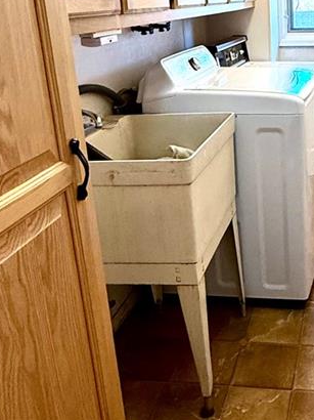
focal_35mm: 41
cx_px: 306
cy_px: 129
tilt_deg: -14.0
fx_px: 496
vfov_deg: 44.9
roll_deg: +0.6
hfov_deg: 32.6
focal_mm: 2.22
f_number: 2.2
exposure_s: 1/60
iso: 250
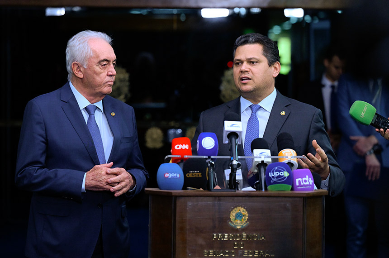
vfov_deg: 9.8
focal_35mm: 140
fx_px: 1510
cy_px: 129
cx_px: 194
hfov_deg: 14.7
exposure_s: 1/160
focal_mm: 140
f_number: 4
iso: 4000
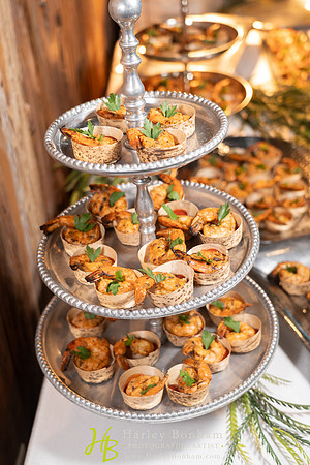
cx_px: 155
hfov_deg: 28.6
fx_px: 607
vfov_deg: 41.9
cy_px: 232
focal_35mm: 47
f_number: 4
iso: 1250
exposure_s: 1/125
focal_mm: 47
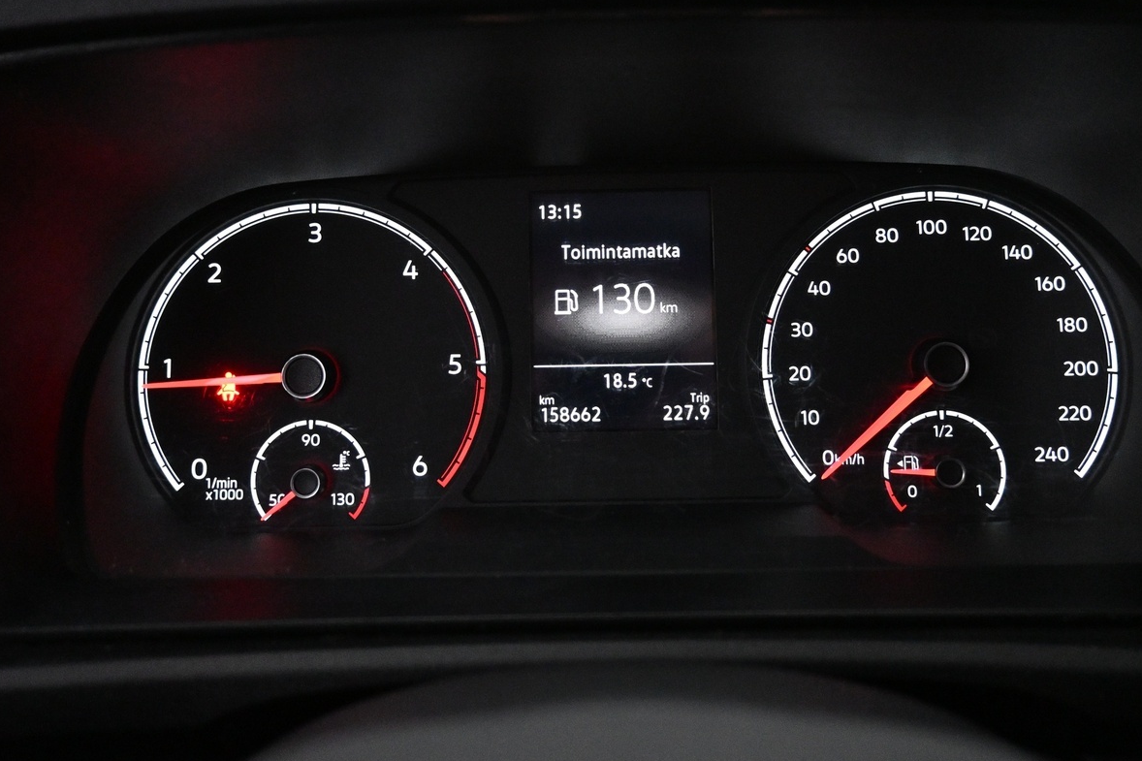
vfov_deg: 39.6
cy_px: 264
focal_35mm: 33
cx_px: 581
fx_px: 1047
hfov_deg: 57.2
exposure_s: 1/80
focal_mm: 16
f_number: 3.5
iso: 4000
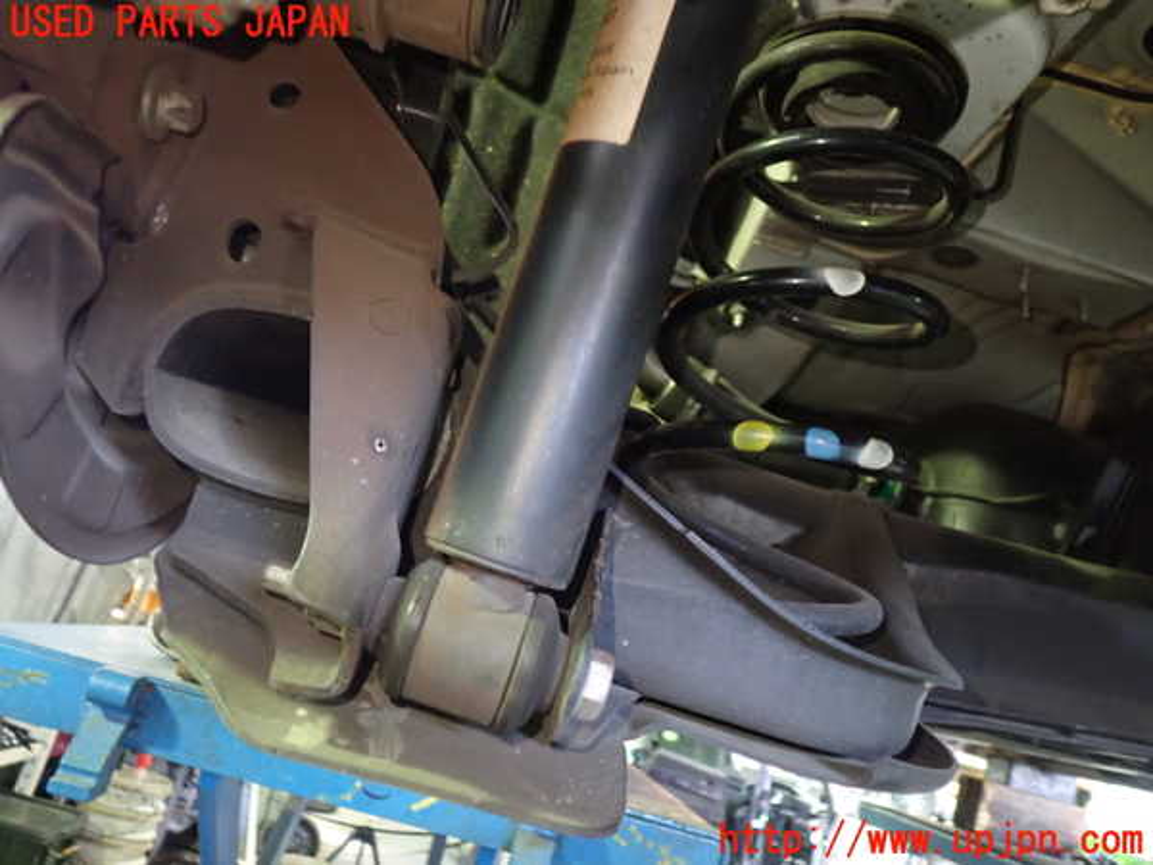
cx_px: 576
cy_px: 432
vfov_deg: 46.8
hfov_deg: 60.0
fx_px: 999
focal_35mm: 30
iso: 800
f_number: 2.3
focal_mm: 5.4
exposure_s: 1/30
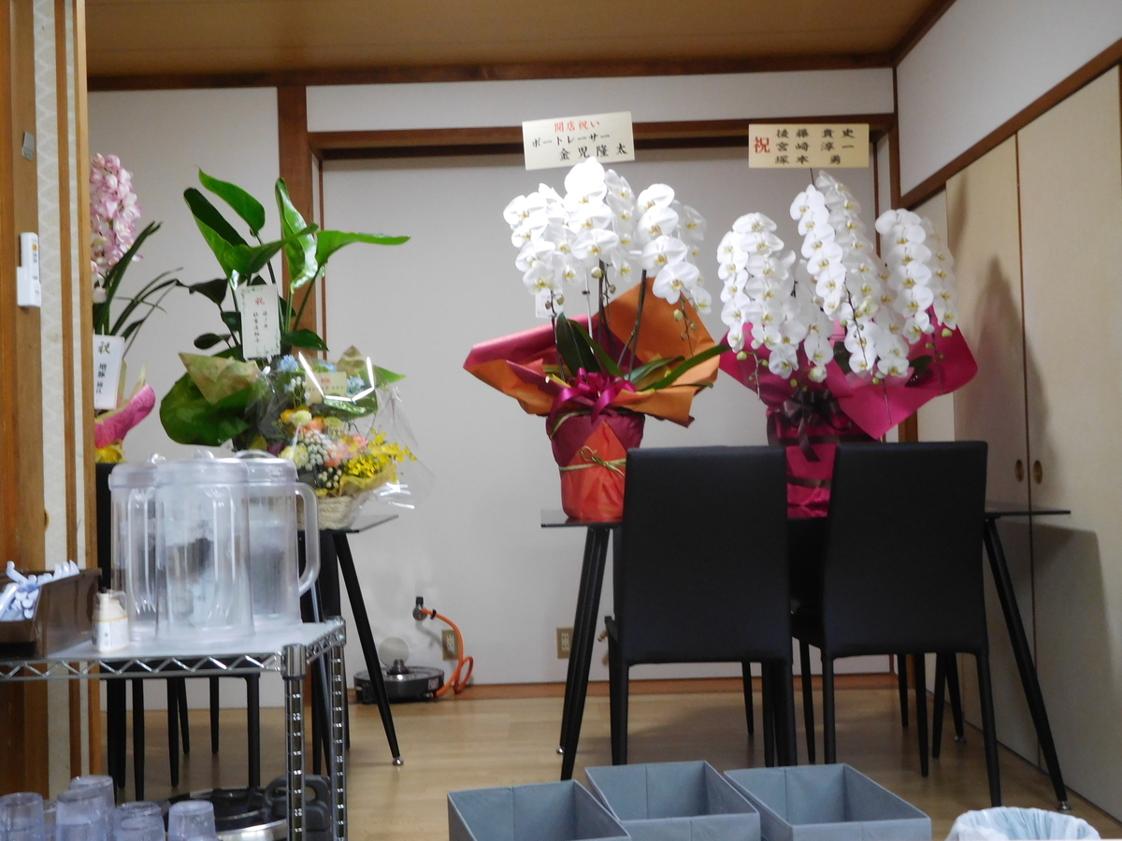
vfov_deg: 36.0
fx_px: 1297
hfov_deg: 46.8
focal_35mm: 40
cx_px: 561
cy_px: 420
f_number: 3.9
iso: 400
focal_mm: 7.1
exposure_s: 1/30
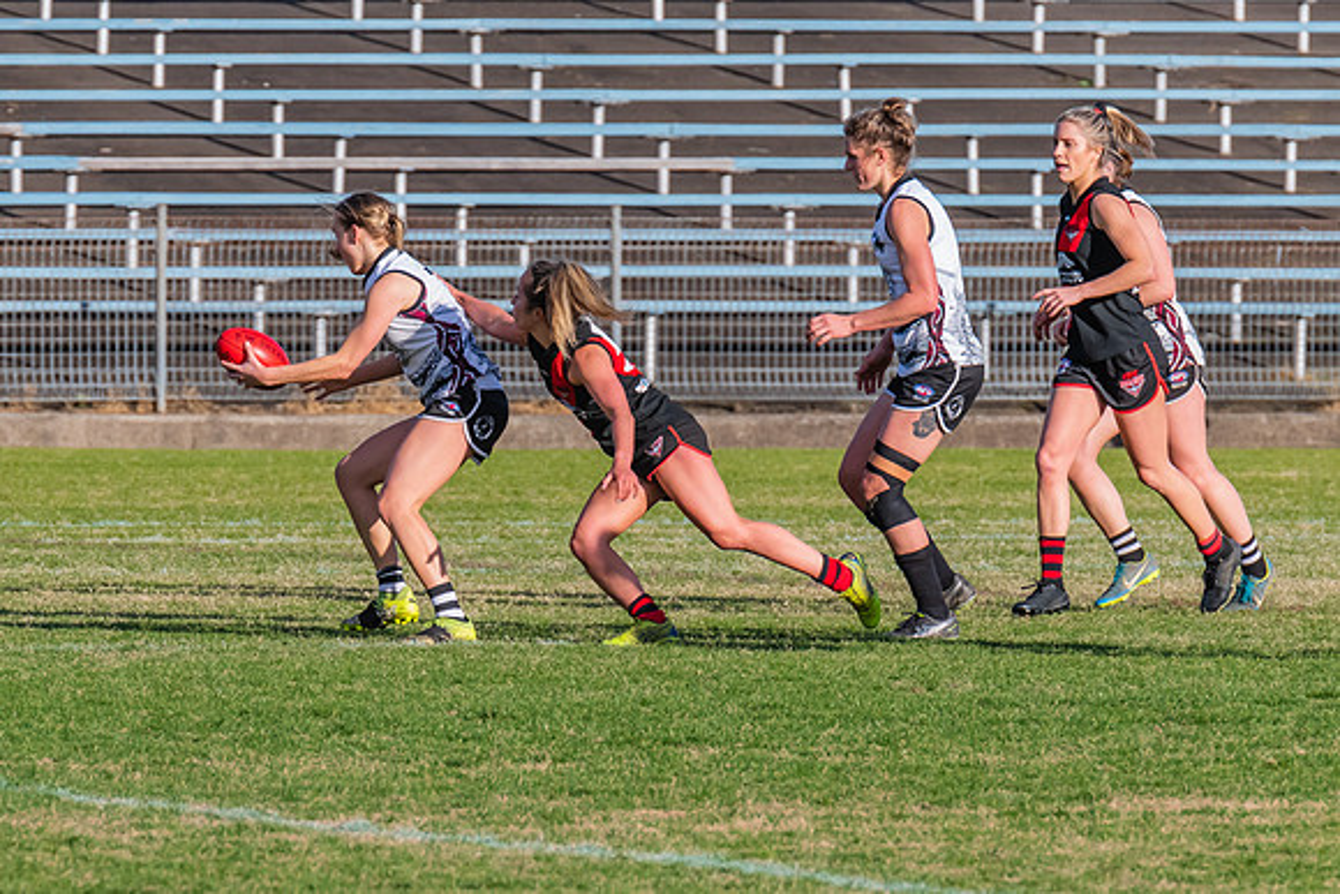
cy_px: 475
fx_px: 29554
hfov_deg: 2.6
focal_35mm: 794
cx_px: 495
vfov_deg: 1.7
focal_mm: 420
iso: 800
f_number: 9
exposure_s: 1/1250
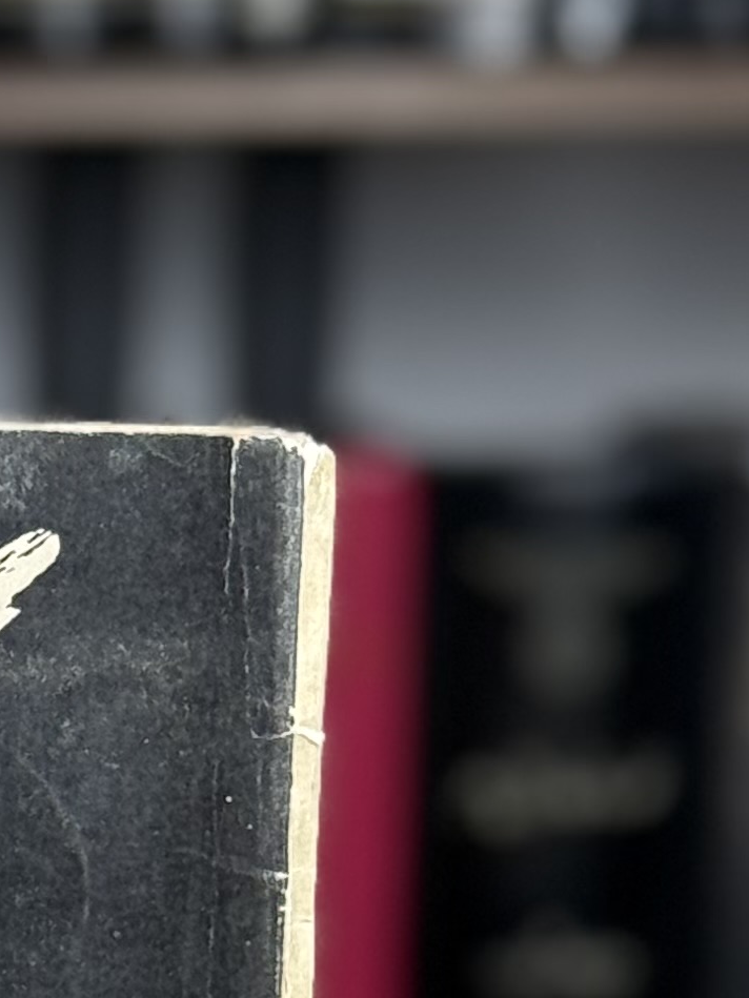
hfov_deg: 7.1
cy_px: 998
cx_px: -517
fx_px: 5884
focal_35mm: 204
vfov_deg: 9.6
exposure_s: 1/100
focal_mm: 6.76
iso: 100
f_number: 1.78
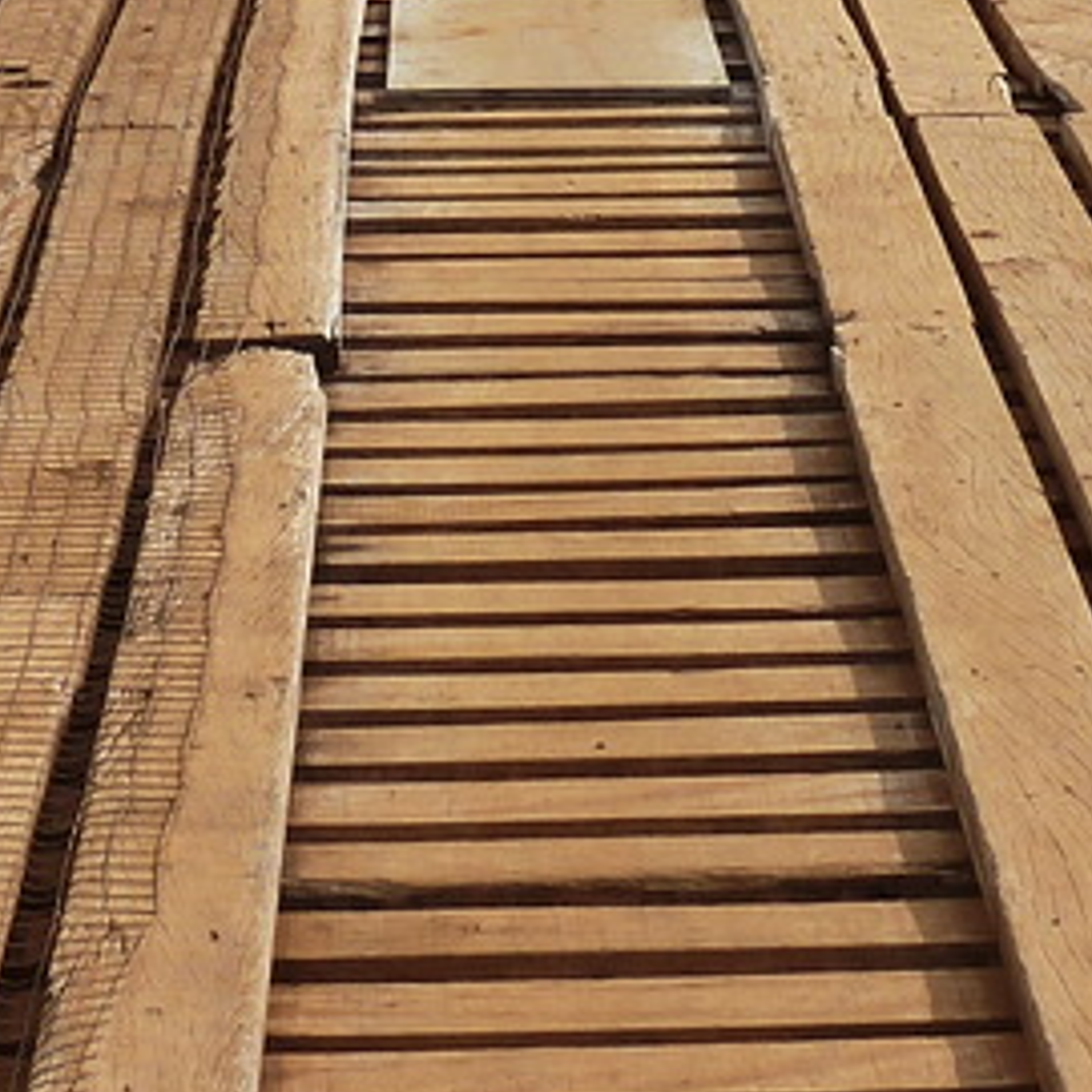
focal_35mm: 172
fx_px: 6139
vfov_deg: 9.8
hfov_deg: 10.2
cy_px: -625
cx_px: 584
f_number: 4
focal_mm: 7.3
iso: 125
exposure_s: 1/500
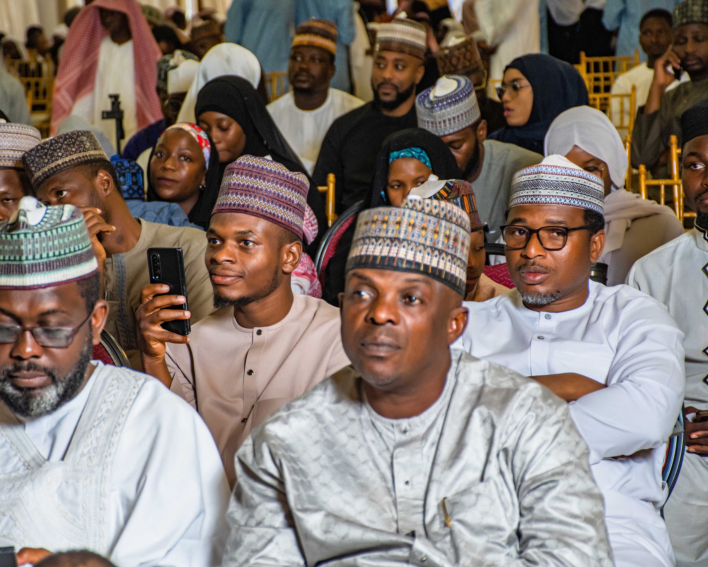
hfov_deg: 12.6
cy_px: 285
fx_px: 3206
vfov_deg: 10.1
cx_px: 323
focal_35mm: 153
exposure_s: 1/80
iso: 800
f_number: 5.3
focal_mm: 90
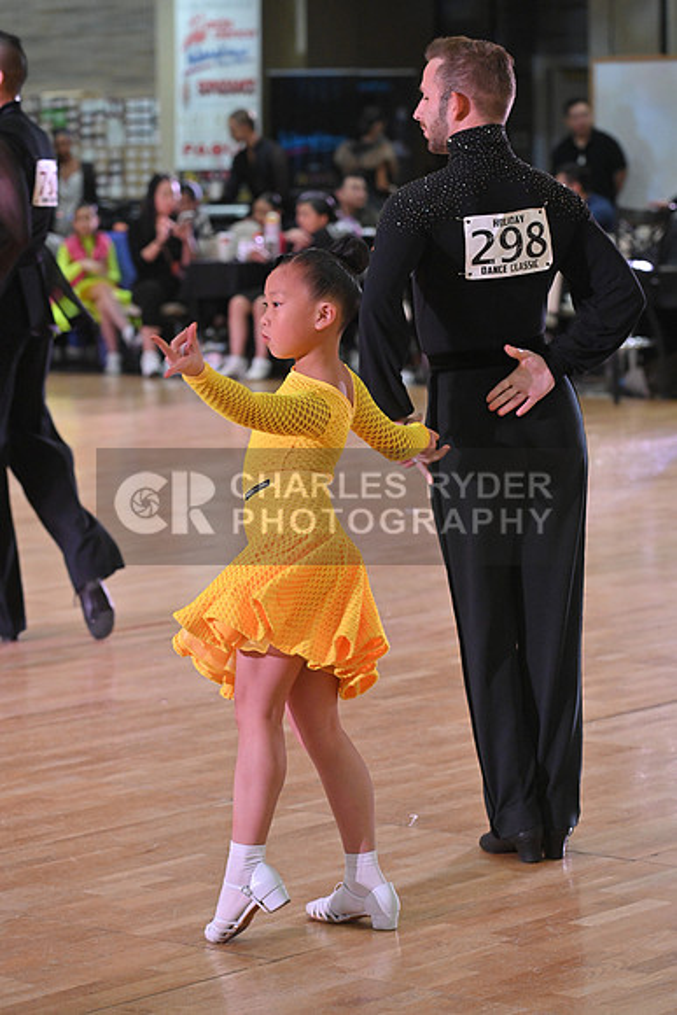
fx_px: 3439
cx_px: 338
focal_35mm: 122
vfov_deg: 16.8
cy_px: 508
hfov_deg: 11.2
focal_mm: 122
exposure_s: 1/320
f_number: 5.6
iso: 3200
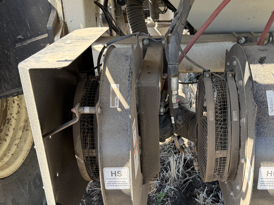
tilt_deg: -26.4
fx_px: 317
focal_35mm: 40
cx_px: 155
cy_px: 135
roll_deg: +1.0
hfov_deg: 46.7
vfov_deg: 35.6
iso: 100
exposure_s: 1/470
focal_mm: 6.76
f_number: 1.78
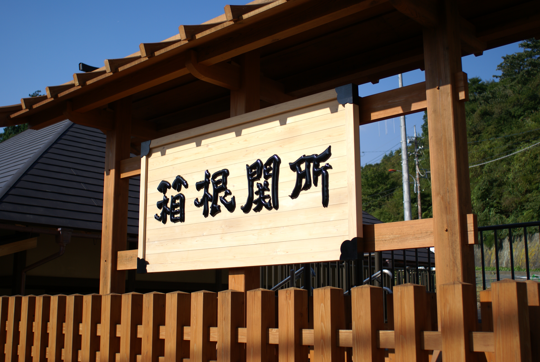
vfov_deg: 32.0
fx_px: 631
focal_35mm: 42
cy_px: 181
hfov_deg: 46.3
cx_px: 270
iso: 100
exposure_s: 1/1600
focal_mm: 28
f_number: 2.8
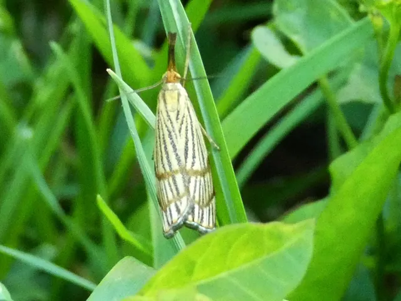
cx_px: 200
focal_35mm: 120
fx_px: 1390
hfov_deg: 16.4
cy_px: 150
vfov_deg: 12.3
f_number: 5.1
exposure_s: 1/80
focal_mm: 21.5
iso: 1600
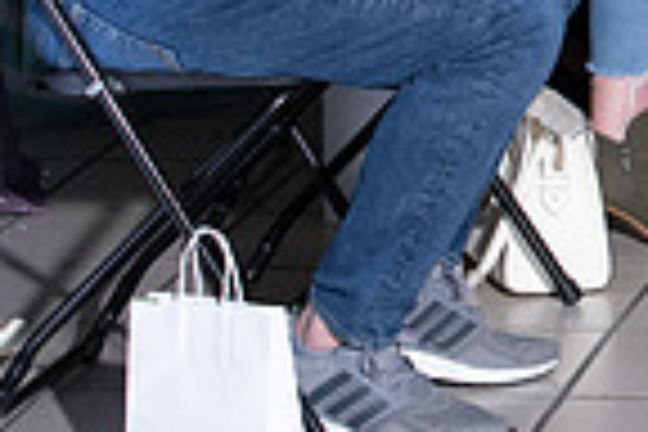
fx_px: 5076
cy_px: -398
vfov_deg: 4.8
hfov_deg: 7.0
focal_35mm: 282
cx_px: 1300
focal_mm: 70
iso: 1250
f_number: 5.6
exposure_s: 1/160
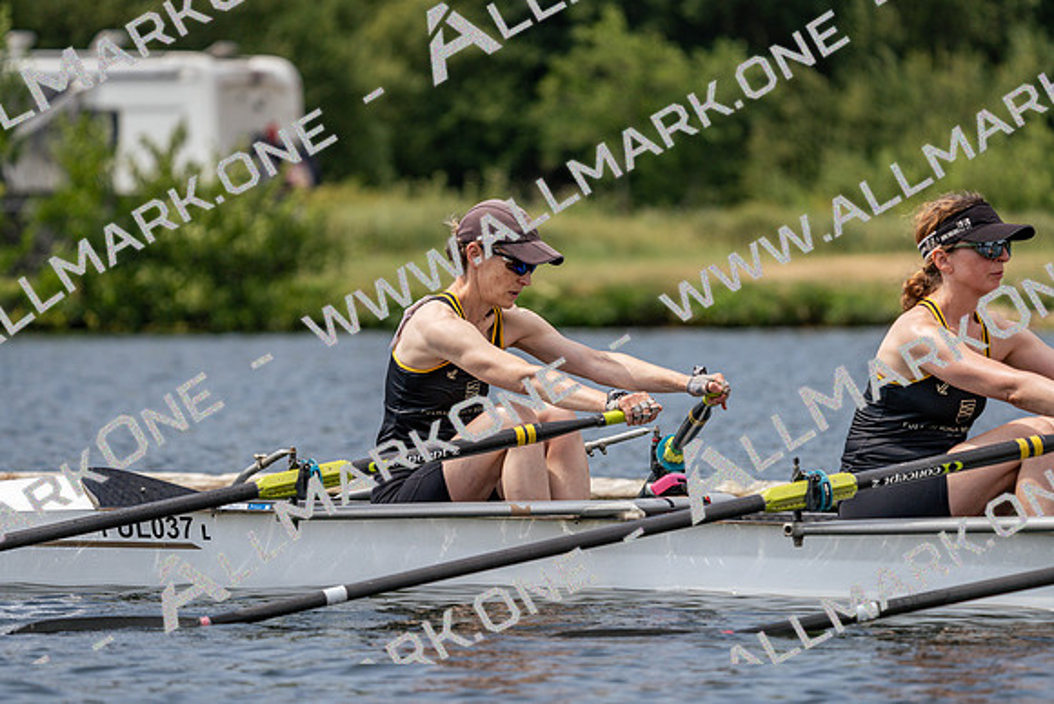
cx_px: 527
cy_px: 352
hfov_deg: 7.0
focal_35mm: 293
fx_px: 8580
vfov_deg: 4.7
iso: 250
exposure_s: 1/1600
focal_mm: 293
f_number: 5.6
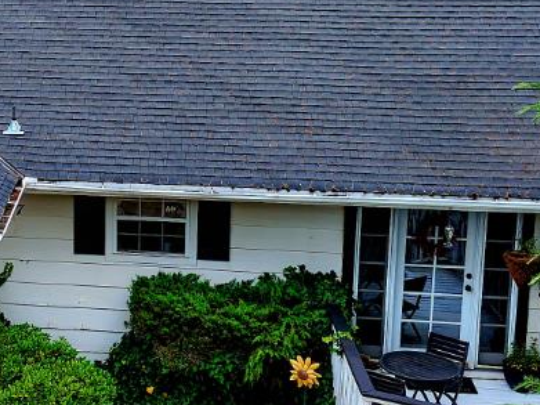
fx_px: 1435
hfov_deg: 20.3
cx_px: -55
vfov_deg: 16.0
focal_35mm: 92
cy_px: 99
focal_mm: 8.67
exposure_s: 1/3333
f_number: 1.8
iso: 260
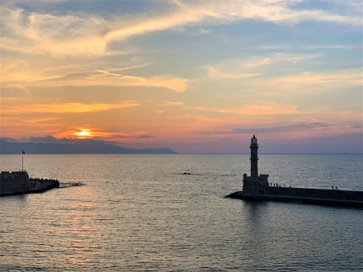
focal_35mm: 52
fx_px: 545
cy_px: 136
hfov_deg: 36.8
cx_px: 182
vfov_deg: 28.0
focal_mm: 6
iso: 16
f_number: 2.4
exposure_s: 1/578
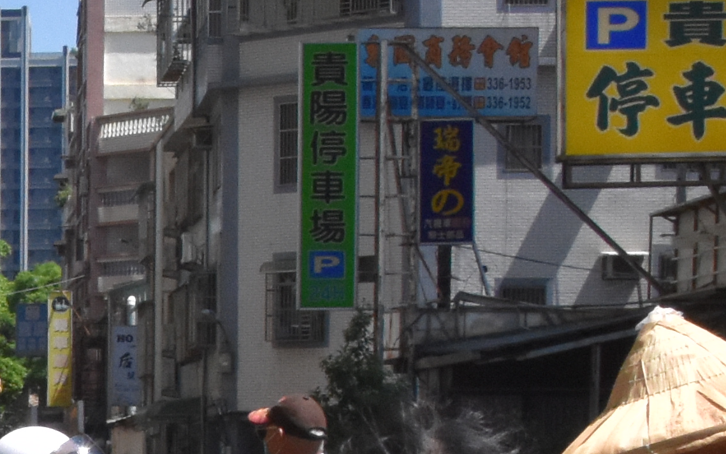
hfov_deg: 12.9
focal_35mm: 145
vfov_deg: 8.8
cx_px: -632
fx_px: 2869
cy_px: 749
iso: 1600
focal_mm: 18
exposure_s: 1/1000
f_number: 16
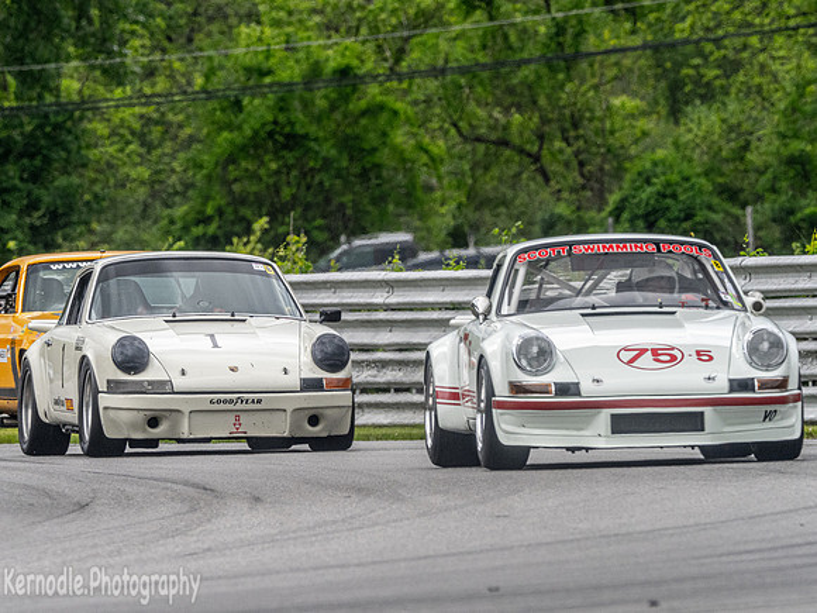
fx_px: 21727
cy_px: 336
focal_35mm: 921
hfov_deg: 2.2
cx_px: 370
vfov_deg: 1.6
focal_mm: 420
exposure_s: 1/1000
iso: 400
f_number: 8
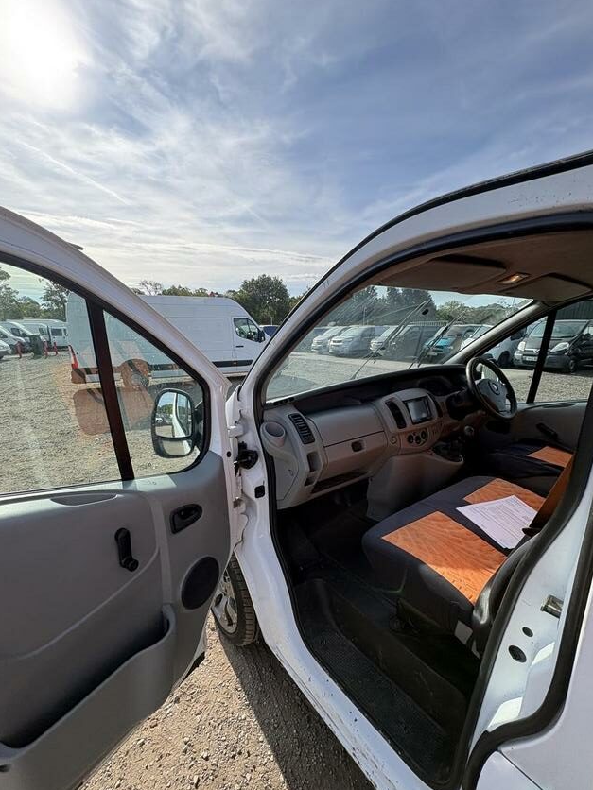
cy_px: 417
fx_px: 343
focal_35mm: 15
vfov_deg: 98.1
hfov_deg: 81.7
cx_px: 284
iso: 40
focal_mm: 2.22
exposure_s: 1/664
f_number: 2.2
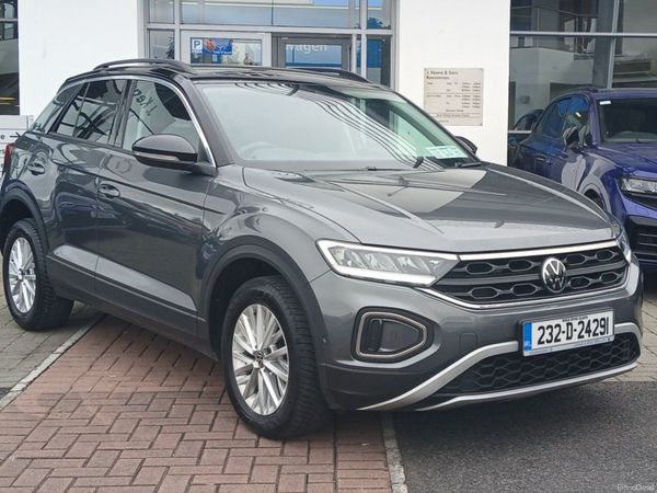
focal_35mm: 26
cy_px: 246
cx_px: 328
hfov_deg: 67.3
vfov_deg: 53.1
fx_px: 493
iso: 32
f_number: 1.8
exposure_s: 1/100
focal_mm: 3.98
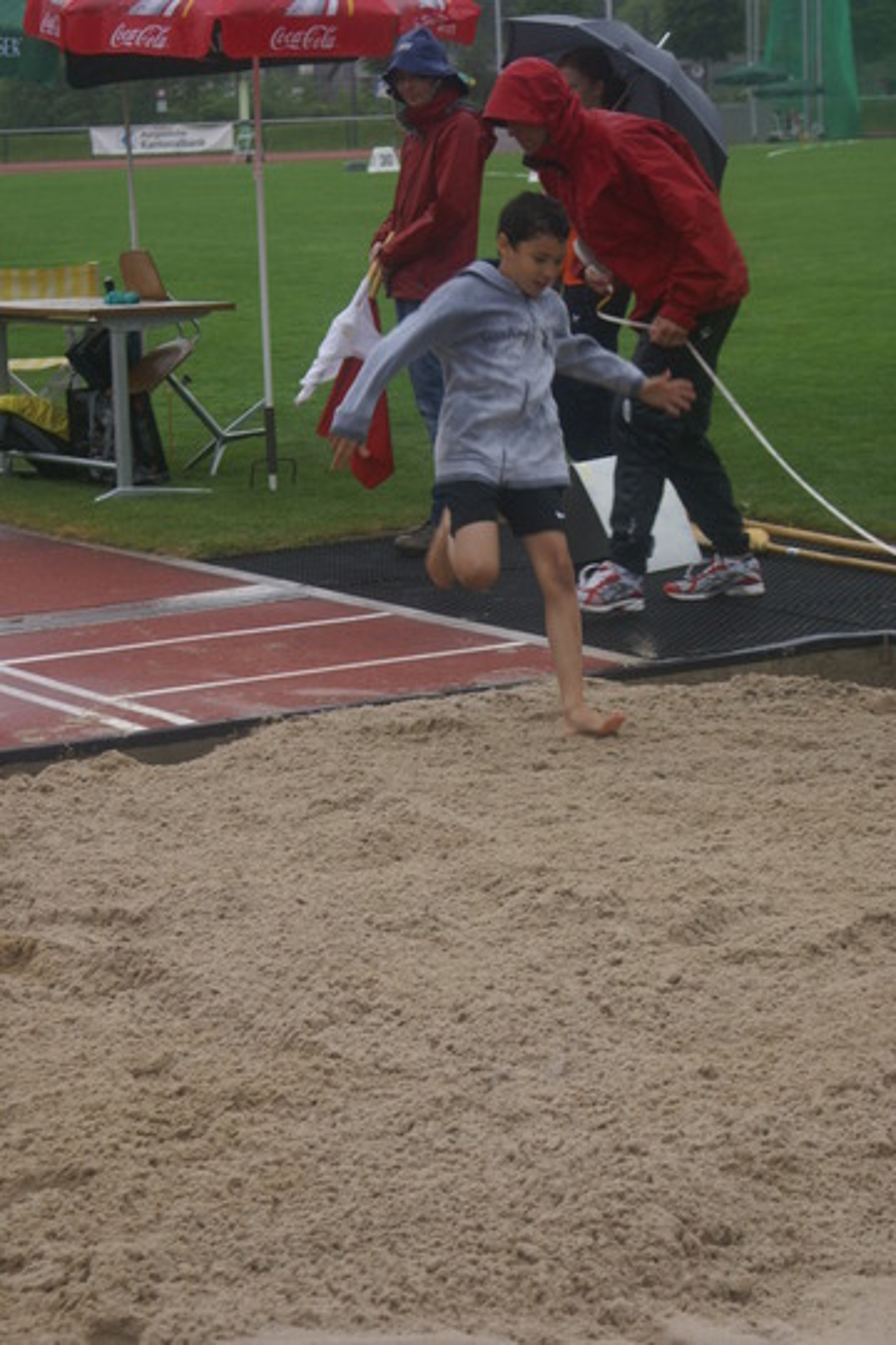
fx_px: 3360
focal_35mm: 90
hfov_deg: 15.2
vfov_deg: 22.6
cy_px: 672
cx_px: 448
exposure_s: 1/250
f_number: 5.6
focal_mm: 60
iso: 125
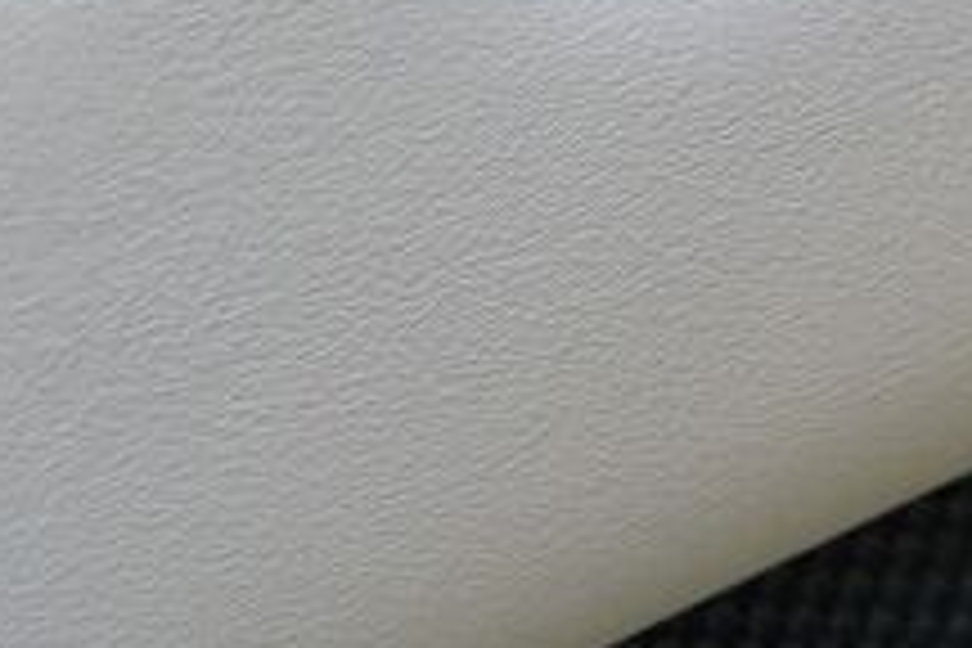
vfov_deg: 3.3
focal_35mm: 409
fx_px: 11042
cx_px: 1022
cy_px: -639
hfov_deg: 5.0
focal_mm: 26.5
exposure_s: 1/100
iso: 50
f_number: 2.96
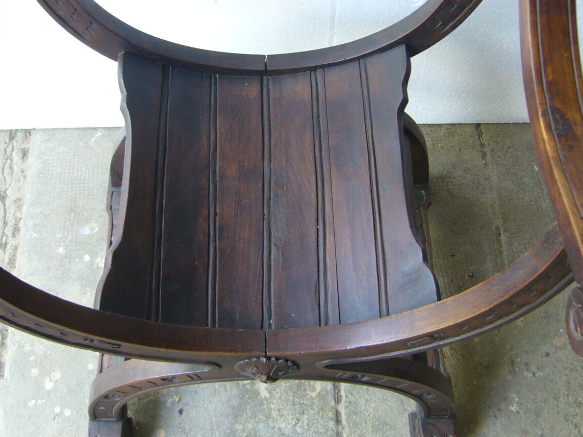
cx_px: 259
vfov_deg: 29.6
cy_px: 191
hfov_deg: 38.9
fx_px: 825
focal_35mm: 49
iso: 100
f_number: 2.8
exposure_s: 1/25
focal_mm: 5.8
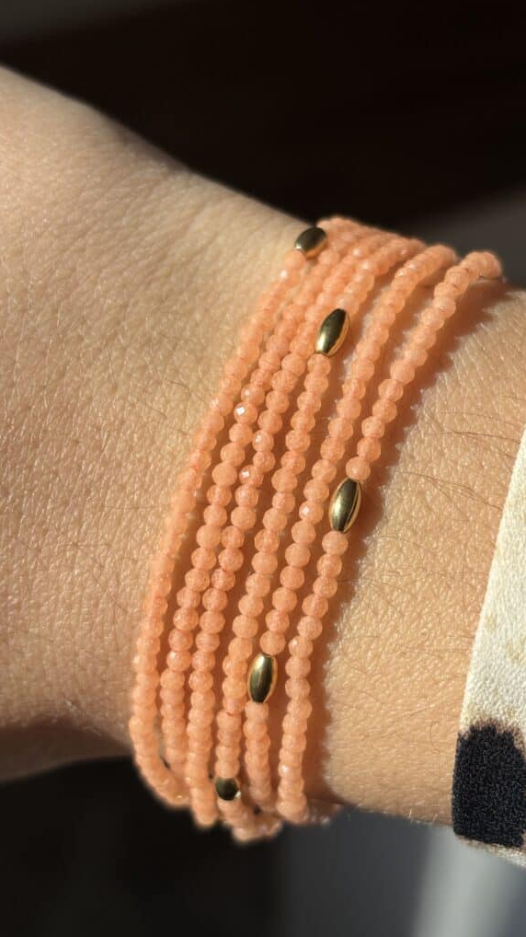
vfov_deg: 36.6
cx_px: 351
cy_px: 468
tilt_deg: -48.6
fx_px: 1415
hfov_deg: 21.0
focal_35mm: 57
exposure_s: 1/2193
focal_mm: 5.96
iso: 32
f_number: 1.6
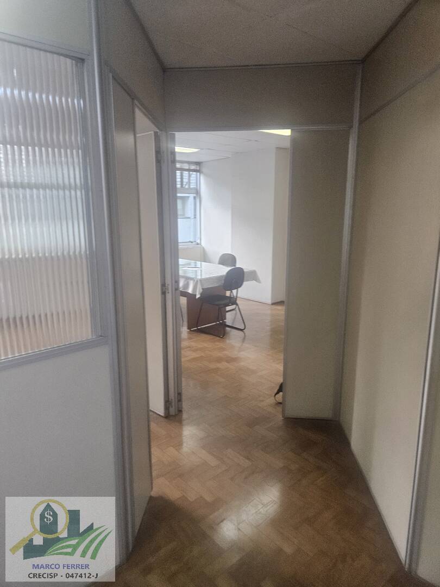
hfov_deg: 58.9
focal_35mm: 23
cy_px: 294
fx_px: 390
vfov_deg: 73.9
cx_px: 220
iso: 640
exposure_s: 1/120
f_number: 1.8
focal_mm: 5.4
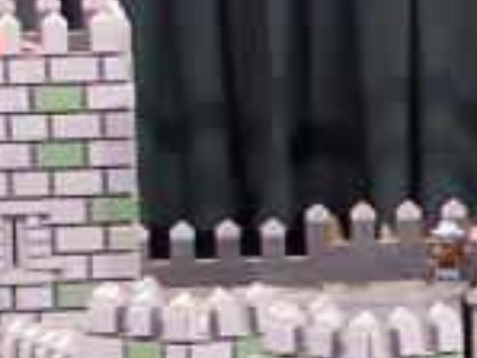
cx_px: 1092
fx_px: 7089
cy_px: 435
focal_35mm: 514
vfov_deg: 2.9
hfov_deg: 3.8
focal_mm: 12.4
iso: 80
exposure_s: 1/4
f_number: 3.2
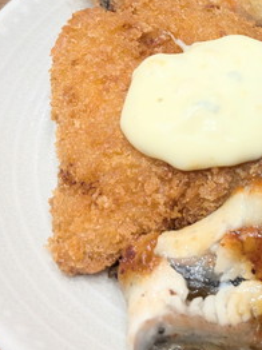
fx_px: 667
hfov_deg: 20.6
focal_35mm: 66
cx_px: 326
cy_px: 152
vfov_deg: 29.4
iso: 144
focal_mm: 4.38
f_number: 1.73
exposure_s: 1/99.9
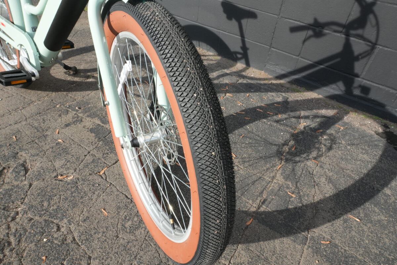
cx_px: 198
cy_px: 132
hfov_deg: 73.7
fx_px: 265
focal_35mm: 24
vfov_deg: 53.1
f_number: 16
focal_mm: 16
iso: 500
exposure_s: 1/60
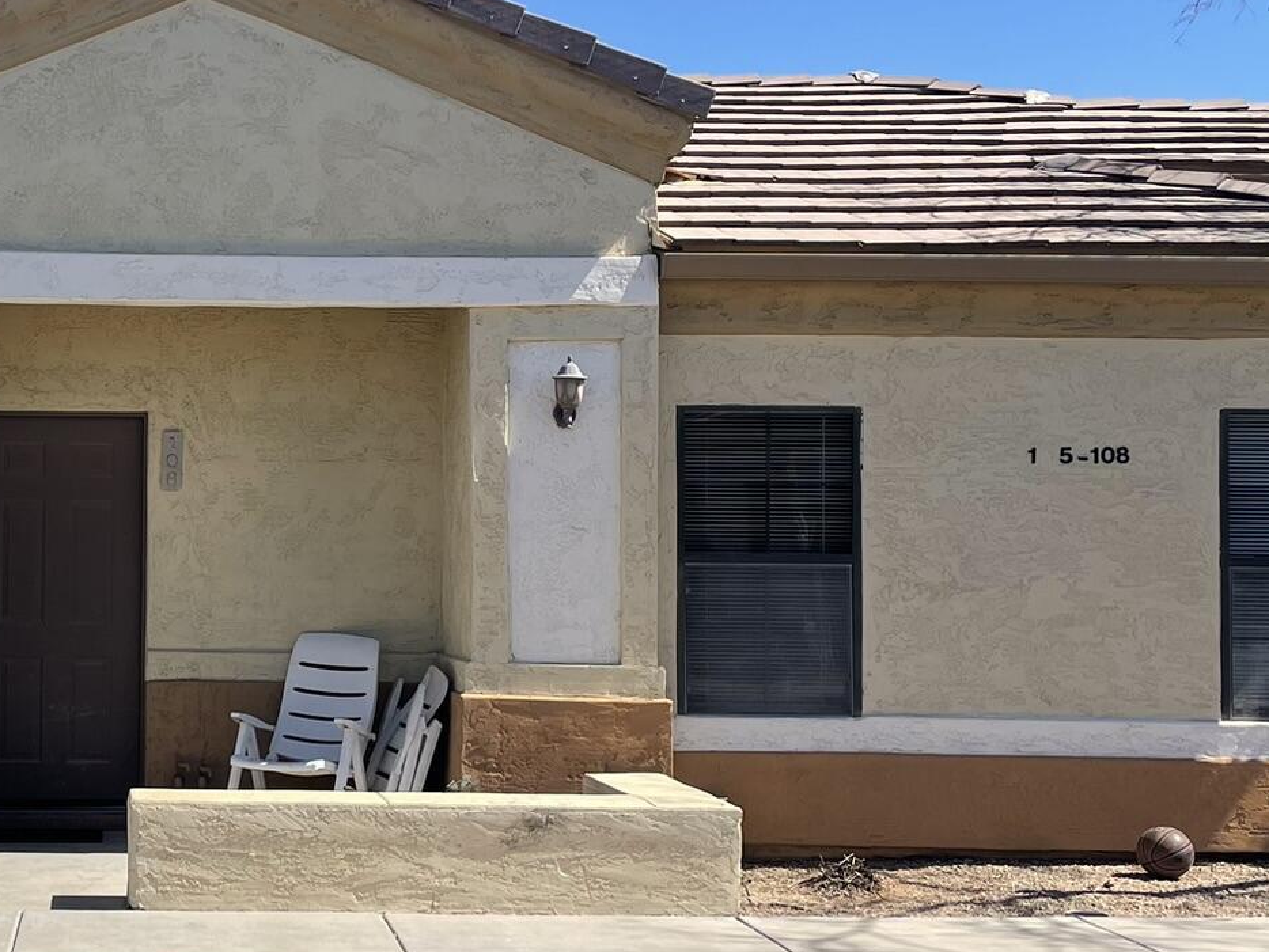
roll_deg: +0.5
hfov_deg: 32.3
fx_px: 2090
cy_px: 489
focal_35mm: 57
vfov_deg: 25.7
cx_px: 156
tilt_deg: +2.2
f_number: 1.6
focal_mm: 4.2
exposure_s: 1/2618
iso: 32
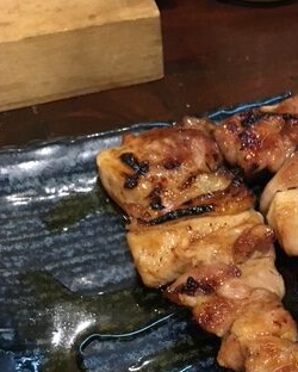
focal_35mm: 58
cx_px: 273
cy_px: 303
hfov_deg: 25.4
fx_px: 639
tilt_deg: -55.6
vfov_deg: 31.5
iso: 250
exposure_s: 1/15
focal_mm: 4.15
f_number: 2.2
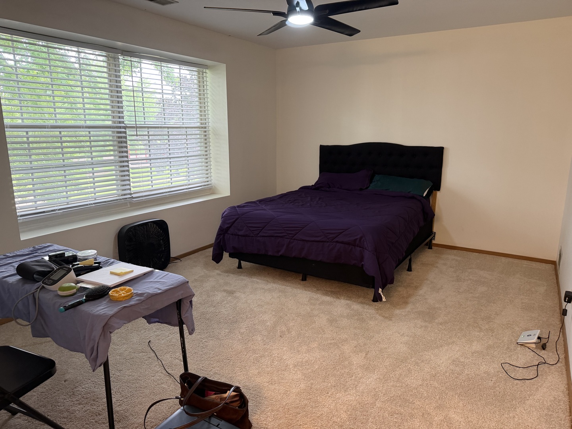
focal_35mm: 24
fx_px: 397
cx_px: 286
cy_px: 214
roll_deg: +0.2
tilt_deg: -13.1
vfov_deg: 56.8
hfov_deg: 71.6
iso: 250
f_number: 1.78
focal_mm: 6.76
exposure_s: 1/60
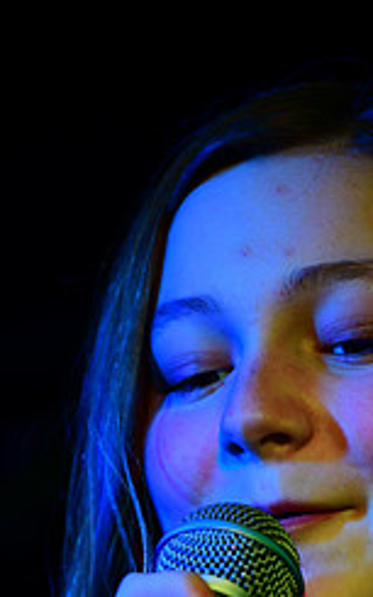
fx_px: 7860
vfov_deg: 4.3
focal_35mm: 483
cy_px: 631
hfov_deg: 2.7
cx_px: 325
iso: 500
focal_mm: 200
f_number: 2.8
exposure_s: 1/320
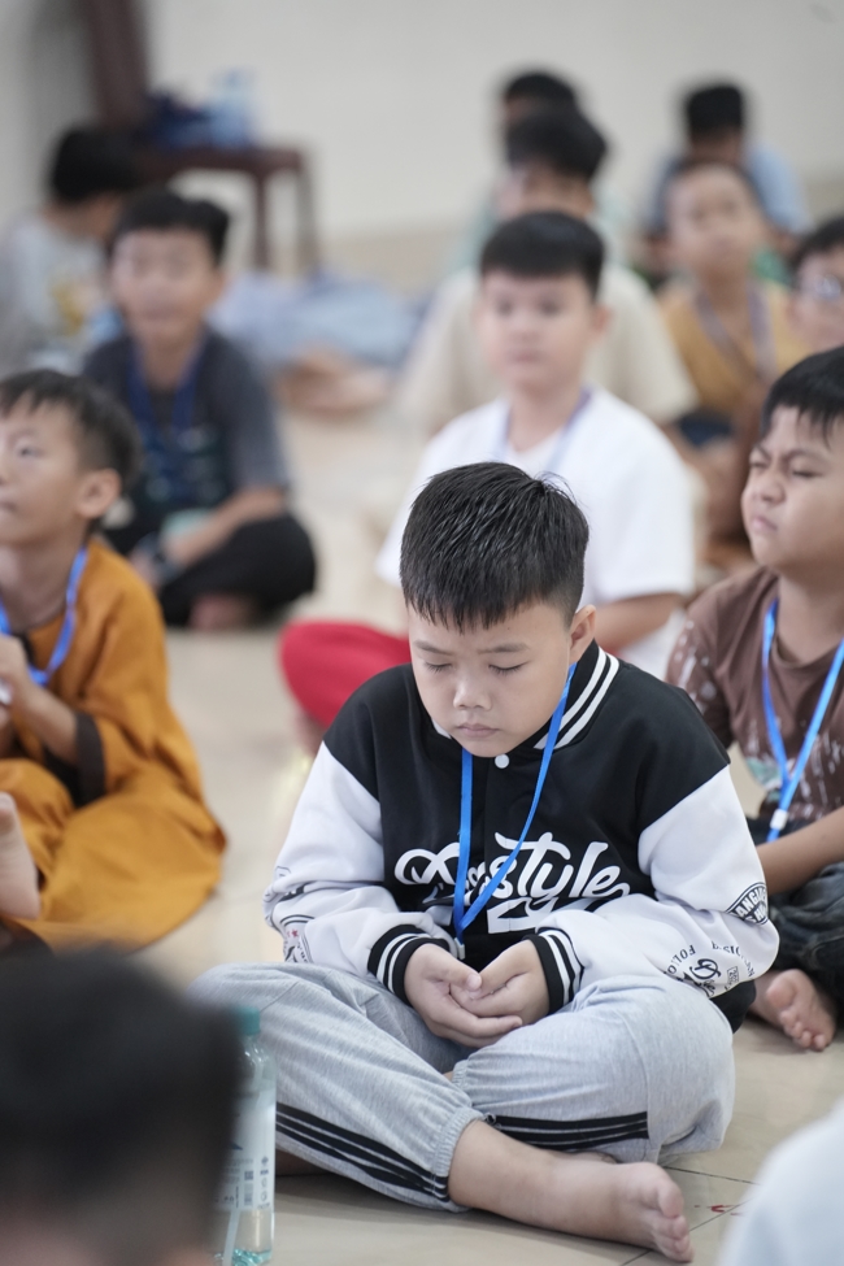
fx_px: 5275
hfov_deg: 9.1
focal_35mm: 150
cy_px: 633
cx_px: 422
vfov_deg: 13.7
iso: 4000
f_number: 2.8
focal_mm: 150
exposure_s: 1/160
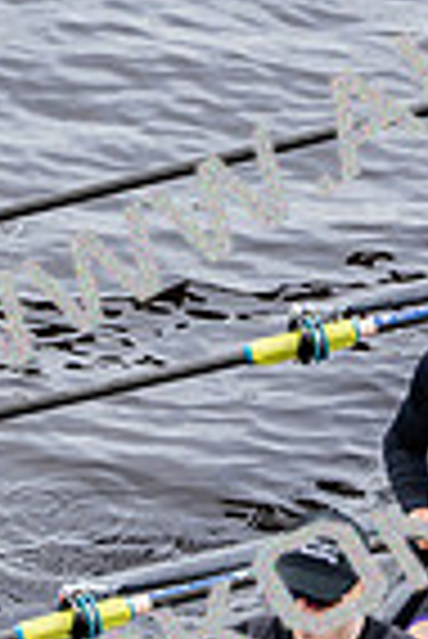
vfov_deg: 2.6
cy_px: 412
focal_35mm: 794
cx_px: 446
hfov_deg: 1.7
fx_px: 14124
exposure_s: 1/2000
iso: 500
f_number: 2.8
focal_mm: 194
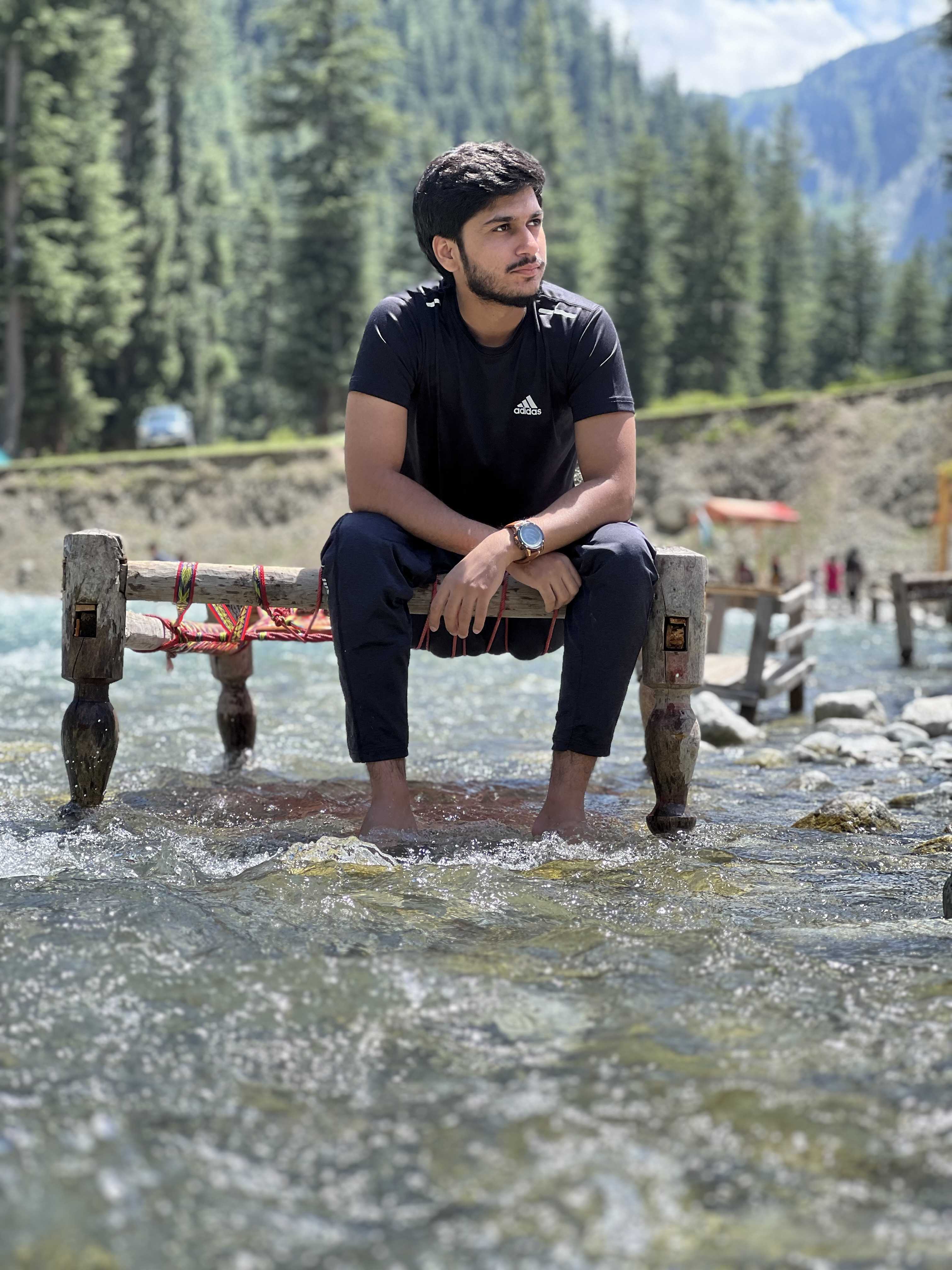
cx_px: 476
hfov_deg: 19.1
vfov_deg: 25.3
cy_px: 635
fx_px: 2824
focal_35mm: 77
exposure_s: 1/210
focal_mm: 9
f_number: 2.8
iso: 25
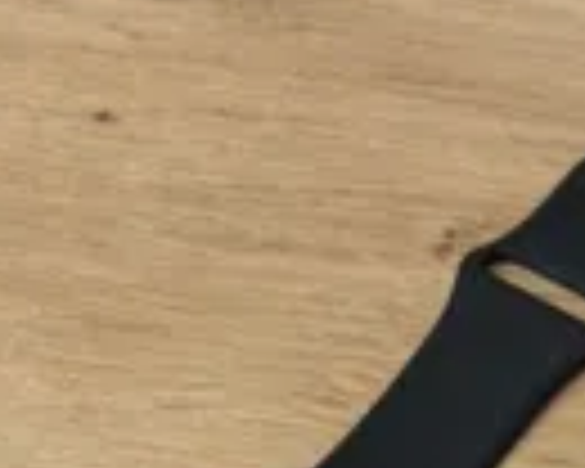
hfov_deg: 13.4
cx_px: 324
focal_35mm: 144
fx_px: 2493
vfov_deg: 10.5
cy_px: 572
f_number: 1.78
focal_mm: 6.76
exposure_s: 1/50
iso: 100
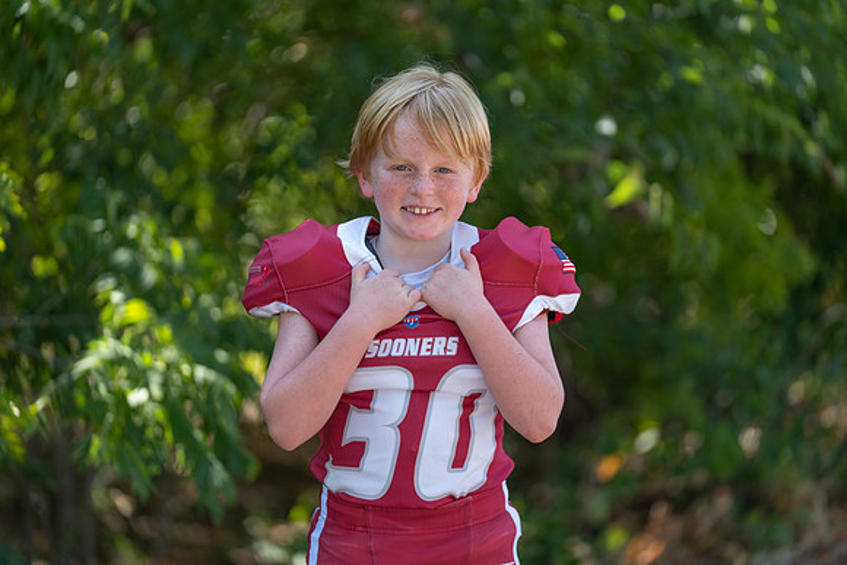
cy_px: 282
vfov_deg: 9.1
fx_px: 3553
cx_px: 424
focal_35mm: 151
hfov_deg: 13.6
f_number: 2.8
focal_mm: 151
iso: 80
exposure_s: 1/320
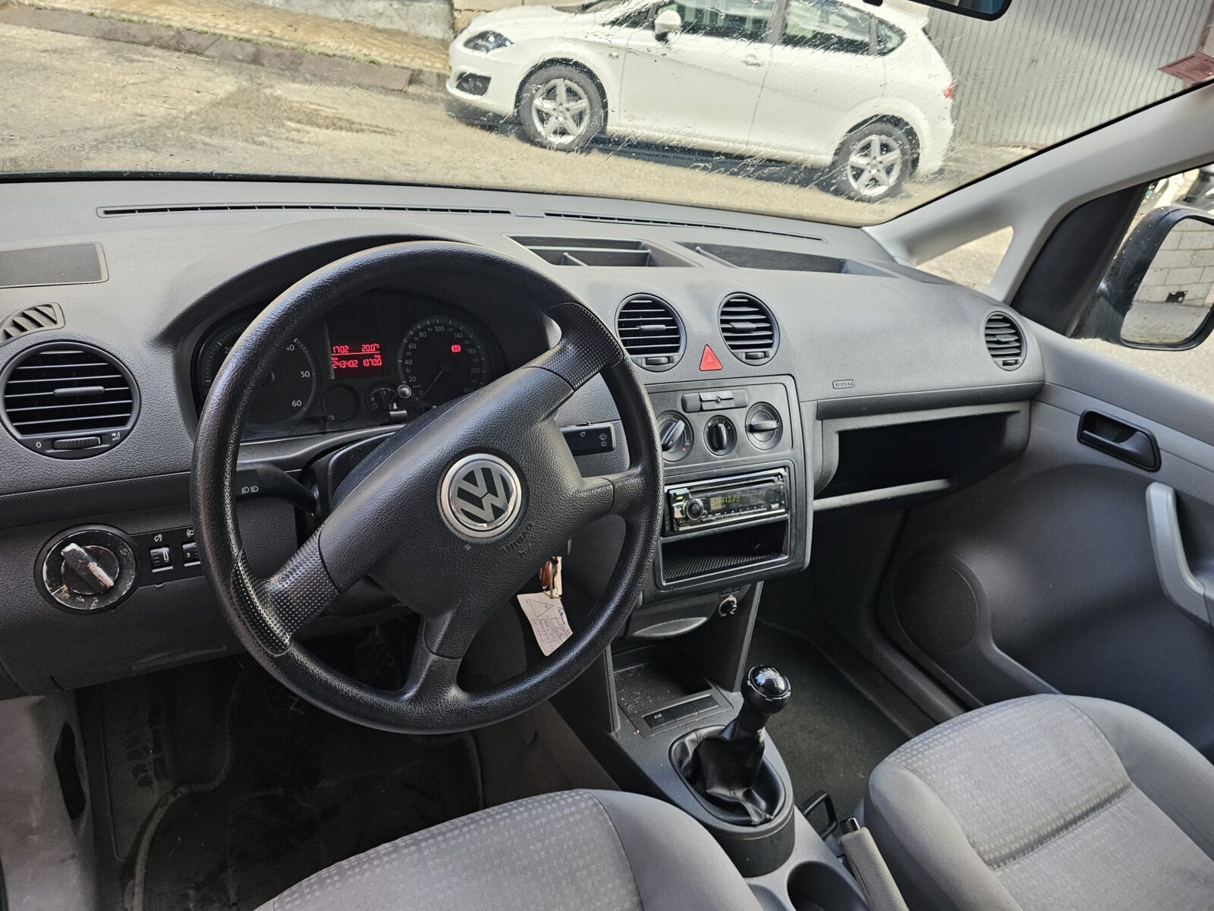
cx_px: 607
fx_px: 807
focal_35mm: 23
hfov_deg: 73.9
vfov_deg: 58.9
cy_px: 456
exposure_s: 1/359
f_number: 1.7
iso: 200
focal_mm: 6.3
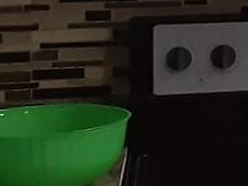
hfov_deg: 9.2
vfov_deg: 7.8
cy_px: -57
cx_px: 644
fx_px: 1339
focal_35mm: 187
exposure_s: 1/24
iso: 250
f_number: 1.9
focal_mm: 2.91
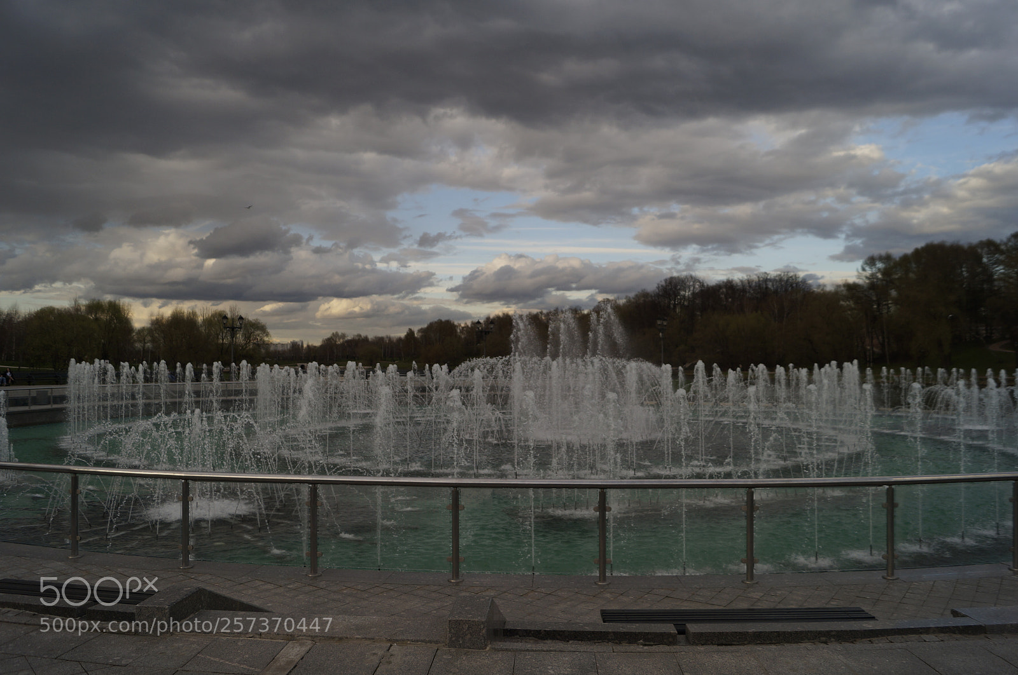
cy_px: 338
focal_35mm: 27
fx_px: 762
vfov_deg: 47.8
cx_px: 509
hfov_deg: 67.5
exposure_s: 1/800
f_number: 4
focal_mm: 18
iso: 100
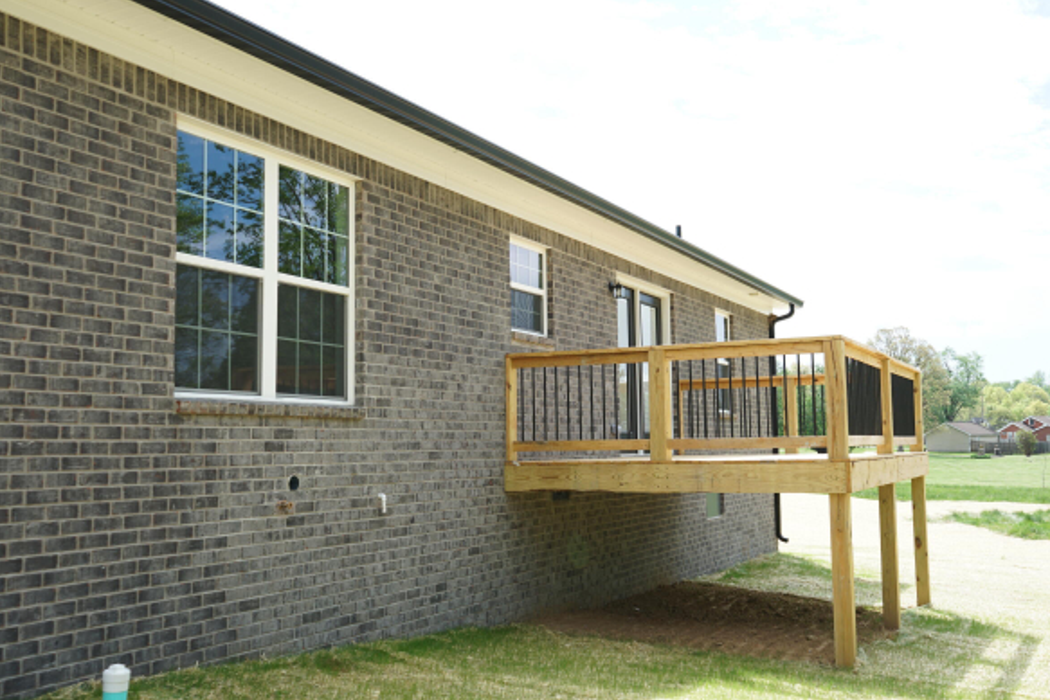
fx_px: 1050
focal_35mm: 36
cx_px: 551
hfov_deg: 53.1
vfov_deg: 36.9
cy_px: 362
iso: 100
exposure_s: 1/160
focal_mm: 28
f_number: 7.1
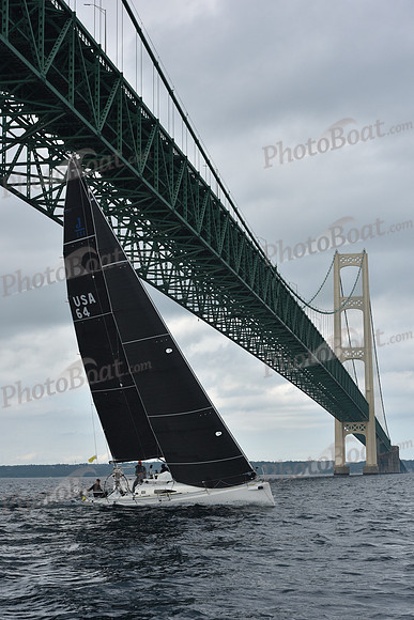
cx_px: 207
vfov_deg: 28.8
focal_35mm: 70
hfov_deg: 19.5
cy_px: 310
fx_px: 1207
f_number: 8
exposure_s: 1/800
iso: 400
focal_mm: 70
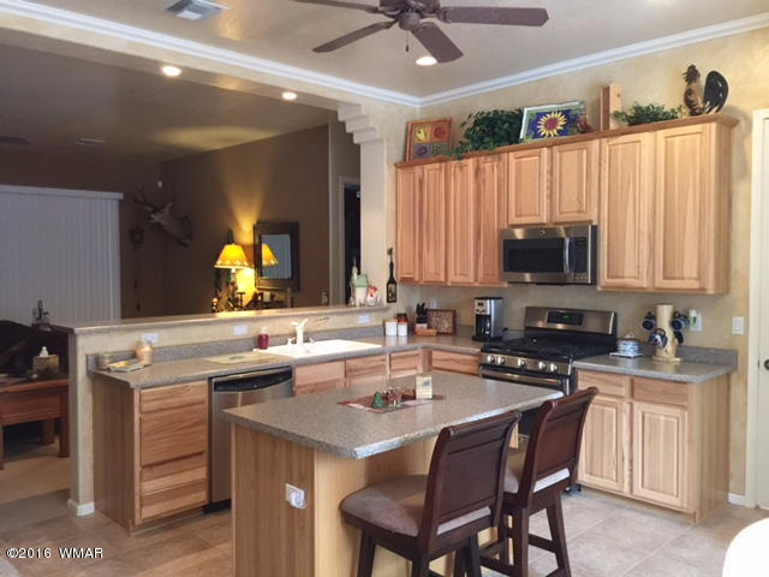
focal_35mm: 29
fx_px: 644
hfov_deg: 61.7
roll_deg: +0.0
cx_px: 384
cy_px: 288
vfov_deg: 48.2
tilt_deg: -1.7
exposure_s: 1/15
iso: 160
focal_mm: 4.15
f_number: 2.2
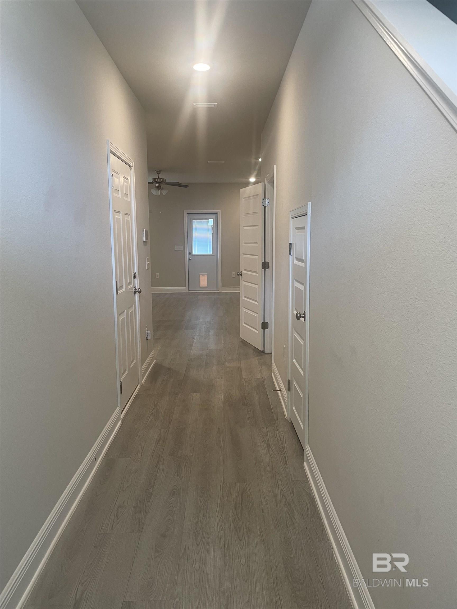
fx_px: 458
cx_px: 228
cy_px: 304
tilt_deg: -7.8
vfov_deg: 67.3
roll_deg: +0.6
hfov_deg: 53.1
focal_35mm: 26
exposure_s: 1/60
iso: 80
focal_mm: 4.2
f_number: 1.6
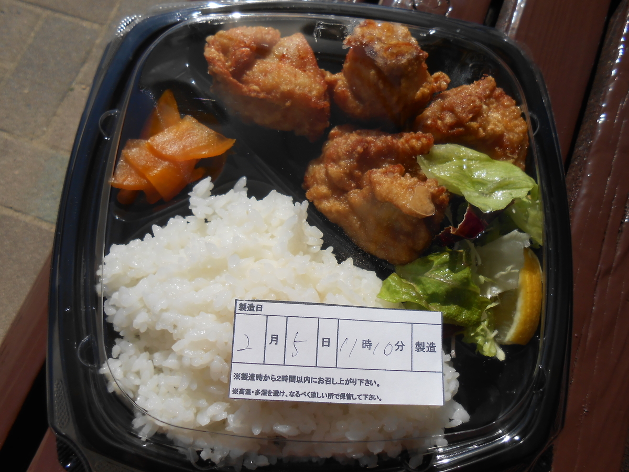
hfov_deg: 67.3
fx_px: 472
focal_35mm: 26
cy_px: 236
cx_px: 314
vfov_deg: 53.1
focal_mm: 4.6
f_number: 3.5
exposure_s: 1/2000
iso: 80
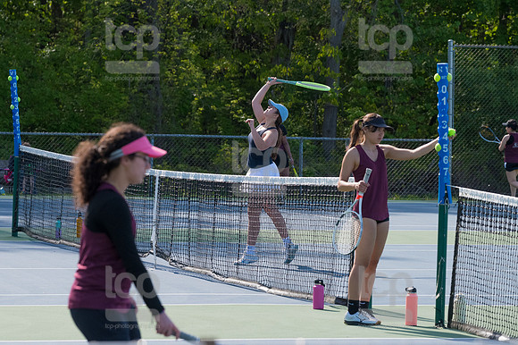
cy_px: 172
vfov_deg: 6.8
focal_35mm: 202
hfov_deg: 10.2
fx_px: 2905
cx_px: 259
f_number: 5.6
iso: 1000
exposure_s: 1/2000
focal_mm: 135
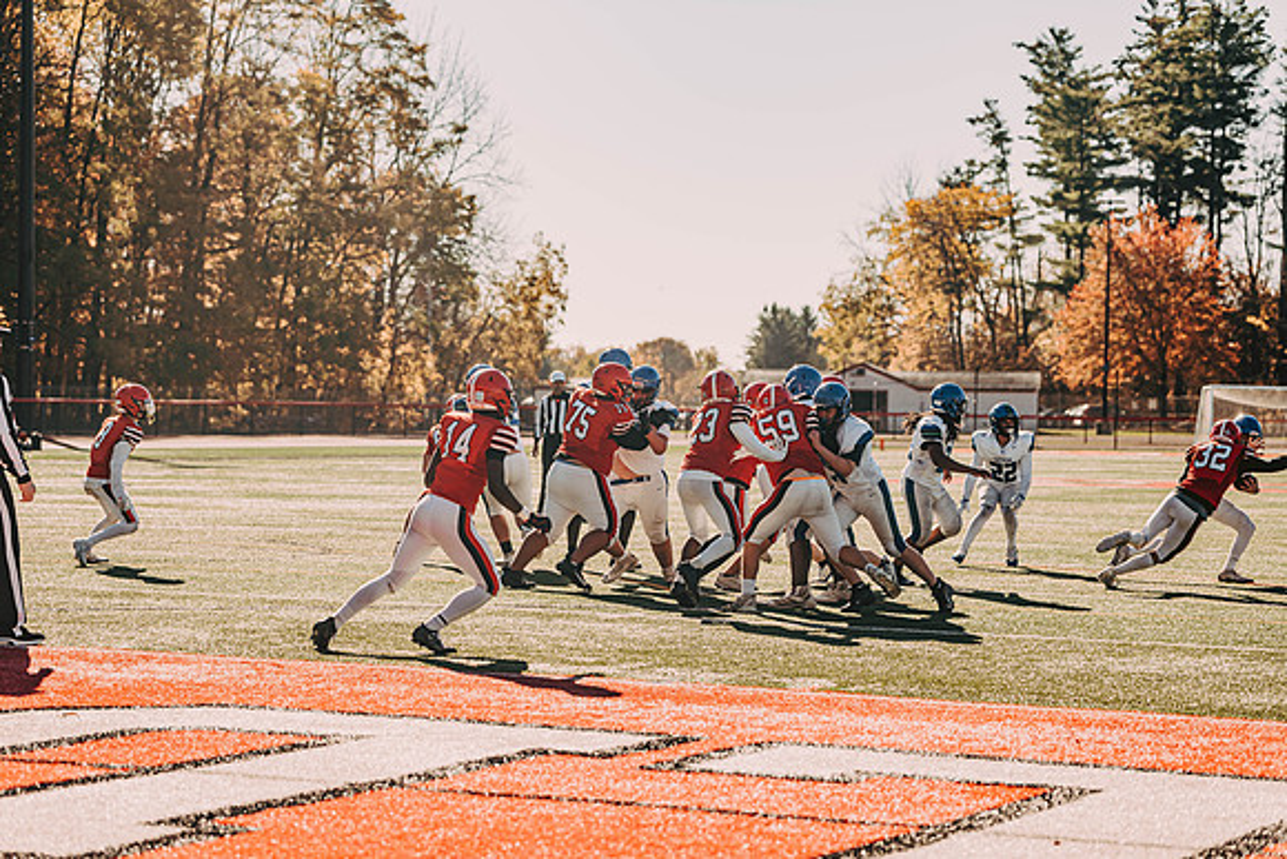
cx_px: 644
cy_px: 430
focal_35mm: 95
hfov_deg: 21.5
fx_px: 3397
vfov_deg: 14.4
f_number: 3.2
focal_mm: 95
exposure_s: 1/2500
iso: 250
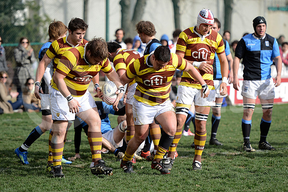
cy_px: 96
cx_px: 144
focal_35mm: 171
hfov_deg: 12.0
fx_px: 1368
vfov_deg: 8.0
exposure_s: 1/1250
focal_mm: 170
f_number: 2.8
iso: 250
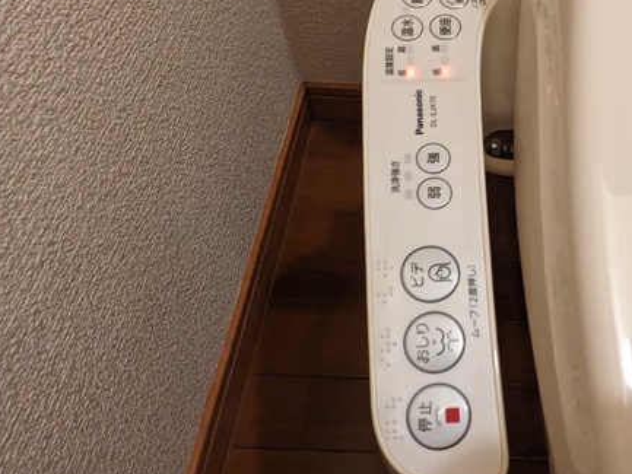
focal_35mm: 31
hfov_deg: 55.5
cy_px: 245
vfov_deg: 45.5
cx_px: 474
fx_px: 566
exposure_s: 1/40
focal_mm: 1.83
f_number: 2.2
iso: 626
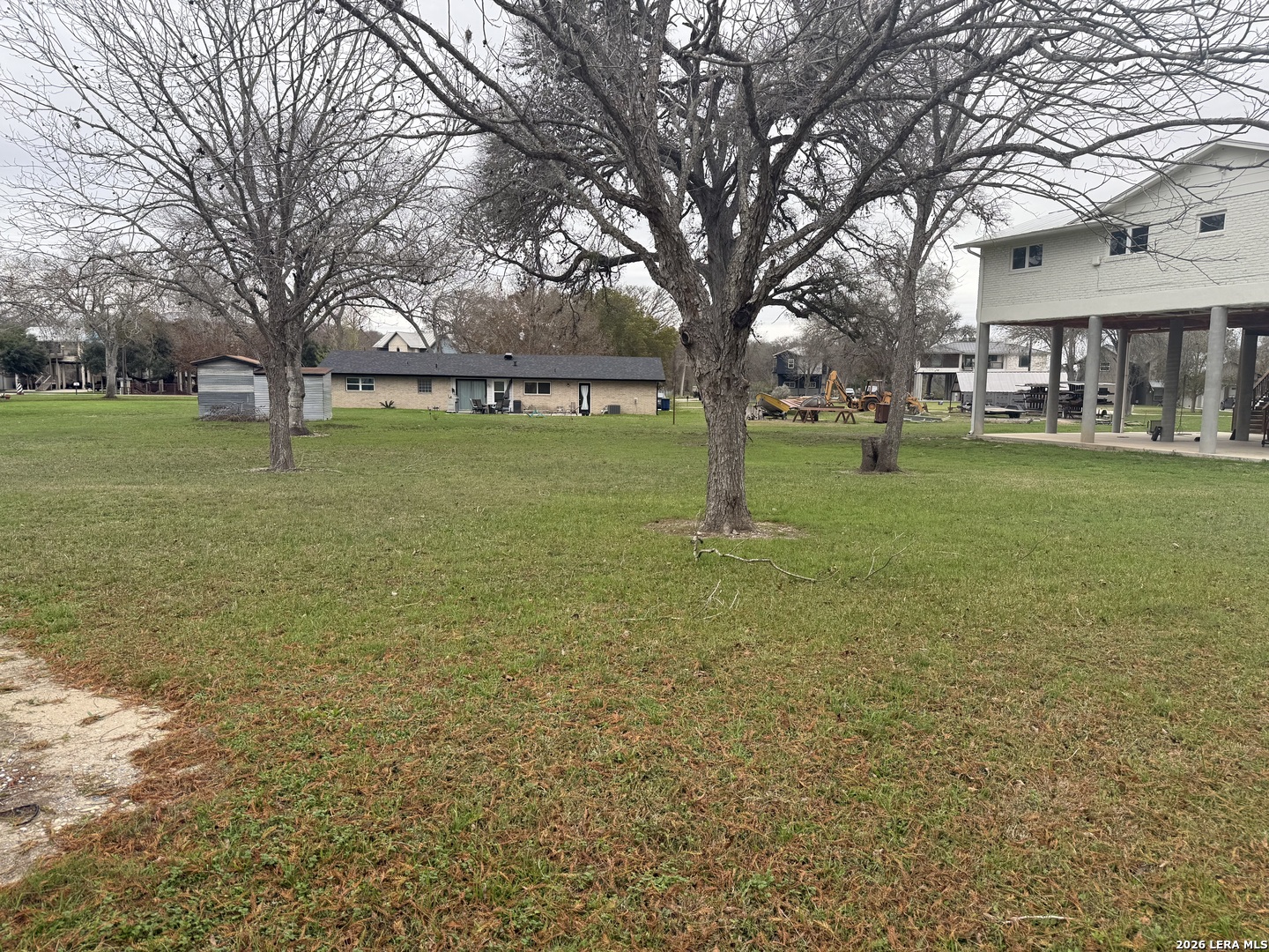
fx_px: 880
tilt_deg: -6.7
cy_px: 476
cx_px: 634
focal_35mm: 24
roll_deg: -0.6
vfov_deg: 56.8
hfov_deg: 71.6
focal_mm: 6.76
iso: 80
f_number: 1.78
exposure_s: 1/393
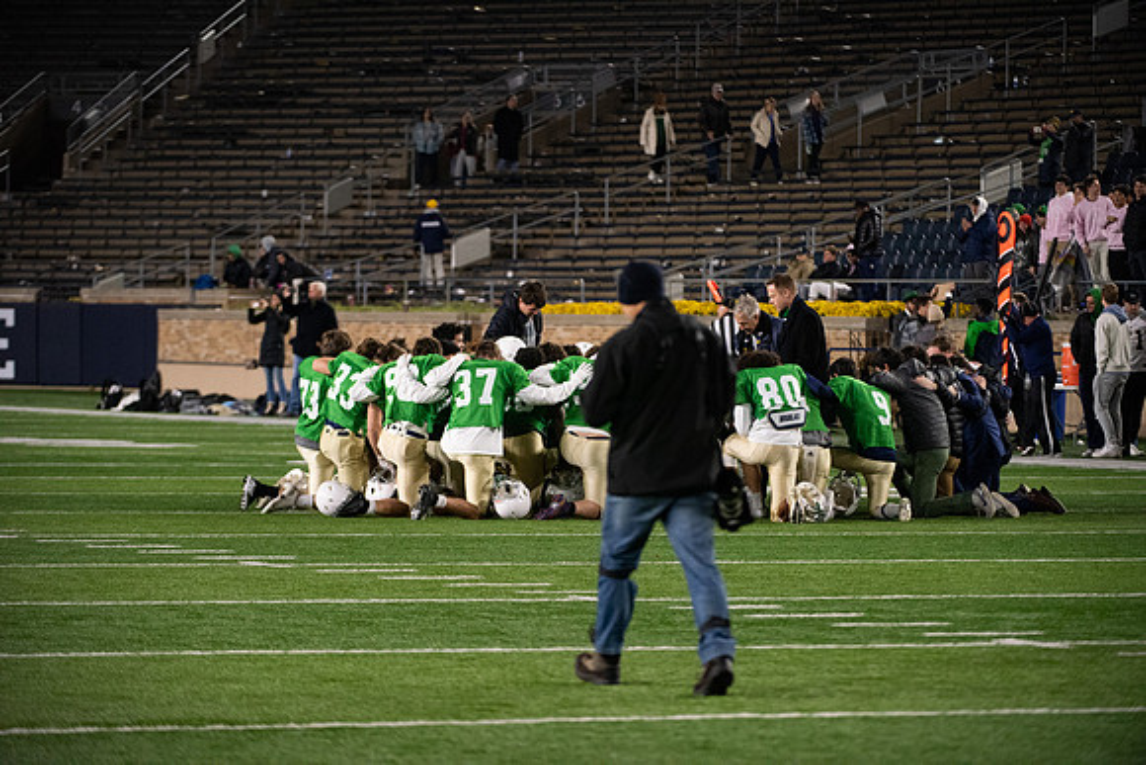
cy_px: 382
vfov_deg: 6.9
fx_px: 6368
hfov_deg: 10.3
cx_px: 573
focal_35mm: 200
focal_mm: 200
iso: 4500
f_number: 4
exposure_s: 1/500
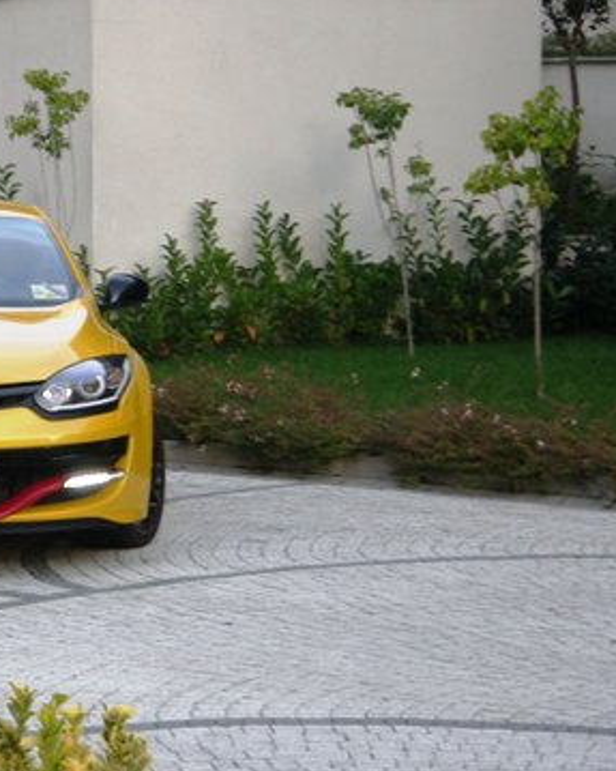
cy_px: 326
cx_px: -67
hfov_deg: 13.9
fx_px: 2462
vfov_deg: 17.8
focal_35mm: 108
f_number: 4.6
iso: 80
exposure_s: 1/80
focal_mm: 11.1
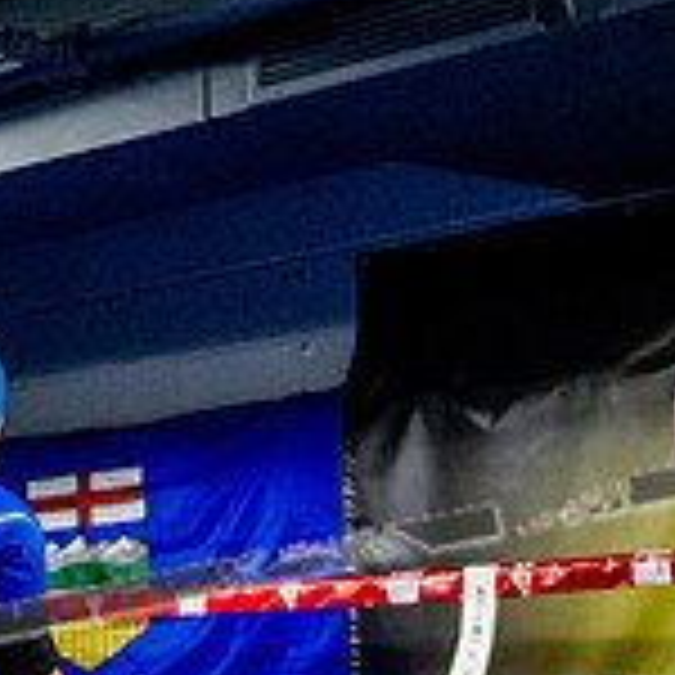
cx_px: -234
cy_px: 727
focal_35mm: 122
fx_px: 2691
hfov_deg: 13.7
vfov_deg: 14.0
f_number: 2.8
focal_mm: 25
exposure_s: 1/800
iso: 5000
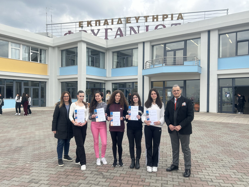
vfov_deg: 51.4
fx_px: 194
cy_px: 96
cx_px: 121
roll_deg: -0.4
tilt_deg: -1.2
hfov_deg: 65.3
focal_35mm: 27
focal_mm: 5.7
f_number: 1.5
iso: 50
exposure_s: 1/1575
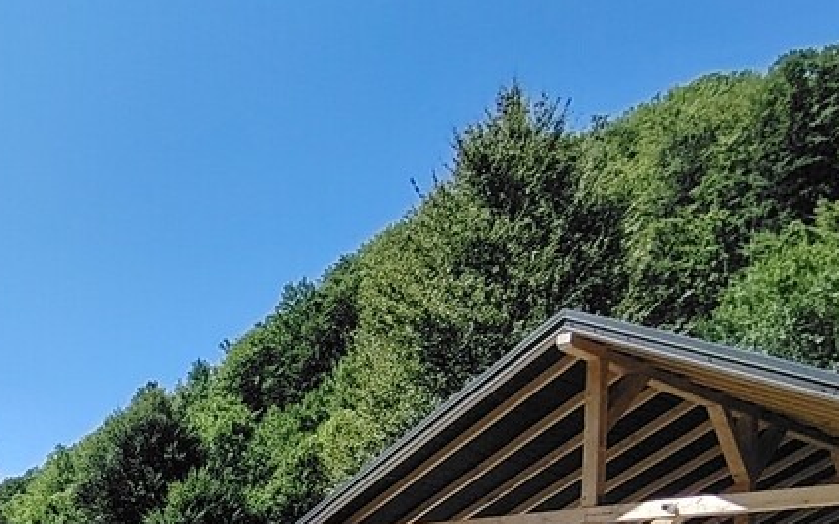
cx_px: 67
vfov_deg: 27.6
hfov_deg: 43.6
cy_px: 625
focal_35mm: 41
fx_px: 937
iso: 100
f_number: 2.2
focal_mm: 1.42
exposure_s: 1/912
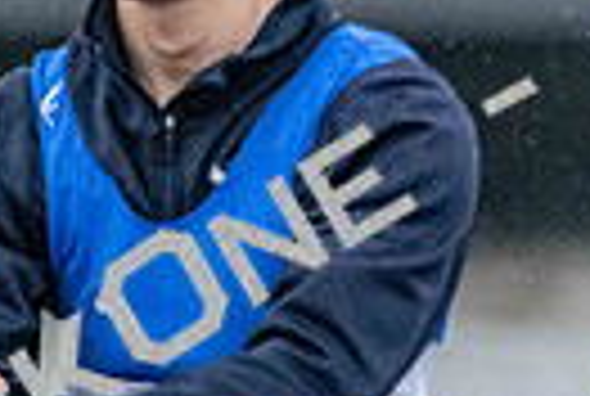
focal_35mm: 1766
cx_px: 1166
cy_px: 74
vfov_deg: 0.8
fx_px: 29009
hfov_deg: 1.2
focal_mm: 400
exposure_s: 1/2000
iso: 12800
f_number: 4.5
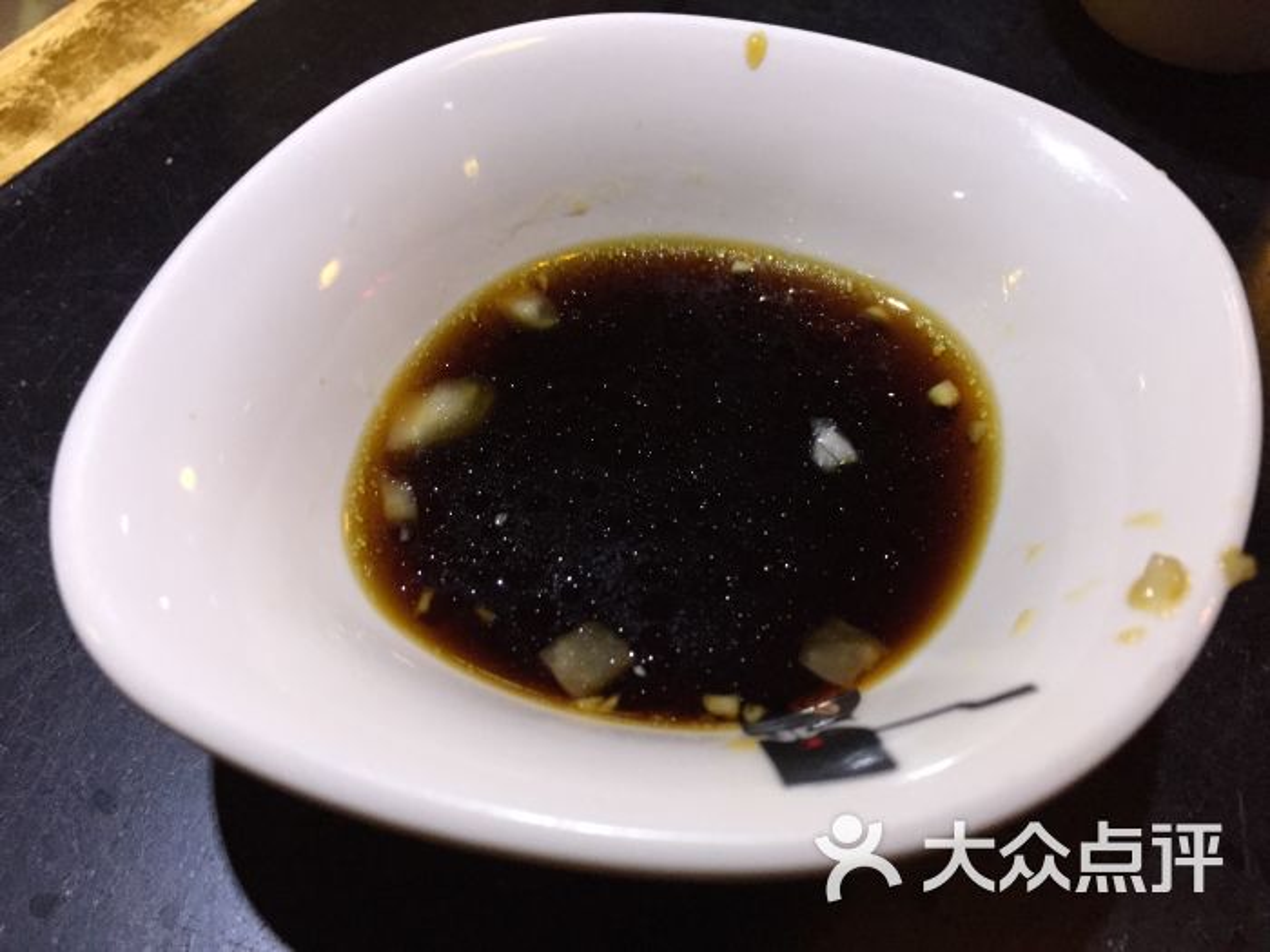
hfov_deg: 61.7
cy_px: 476
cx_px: 635
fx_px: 1064
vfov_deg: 48.2
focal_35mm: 29
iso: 250
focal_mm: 4.15
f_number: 2.2
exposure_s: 1/30
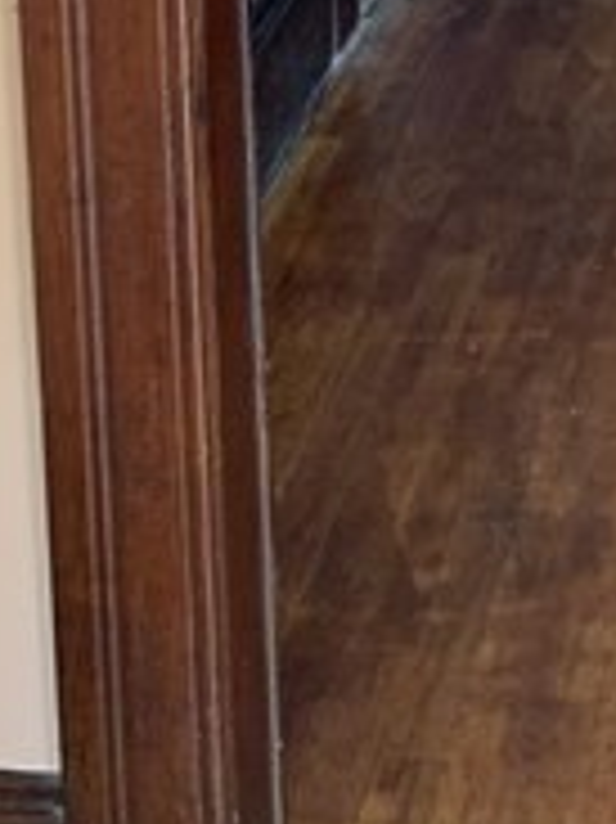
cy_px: -666
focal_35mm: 109
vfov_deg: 15.5
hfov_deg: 13.0
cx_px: 845
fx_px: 2589
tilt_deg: -9.9
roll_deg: -0.2
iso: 100
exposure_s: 1/60
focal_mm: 4.25
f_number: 1.8
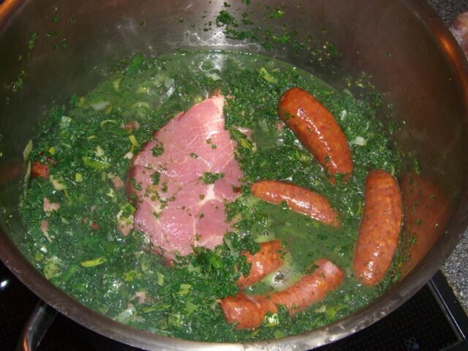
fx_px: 514
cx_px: 234
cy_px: 176
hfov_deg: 49.0
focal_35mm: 38
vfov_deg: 37.7
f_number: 2.7
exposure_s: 1/60
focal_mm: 6.2
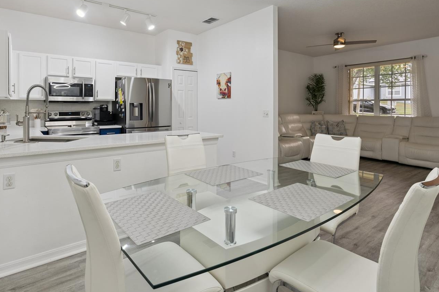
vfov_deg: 61.2
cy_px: 112
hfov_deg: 83.8
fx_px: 244
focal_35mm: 20
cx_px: 201
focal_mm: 16
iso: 400
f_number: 9
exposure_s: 1/125
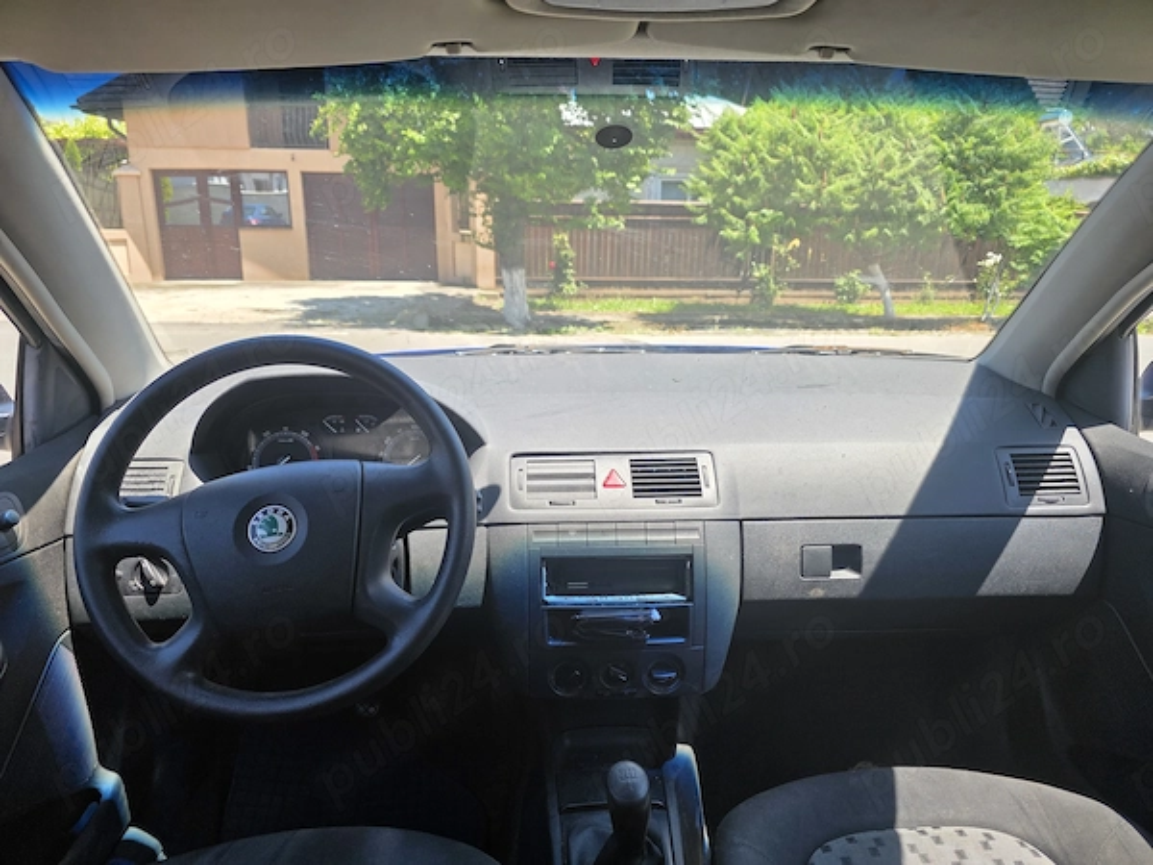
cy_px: 432
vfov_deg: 58.9
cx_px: 576
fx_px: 766
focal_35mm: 23
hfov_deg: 73.9
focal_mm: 6.3
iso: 25
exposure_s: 1/359
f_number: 1.7
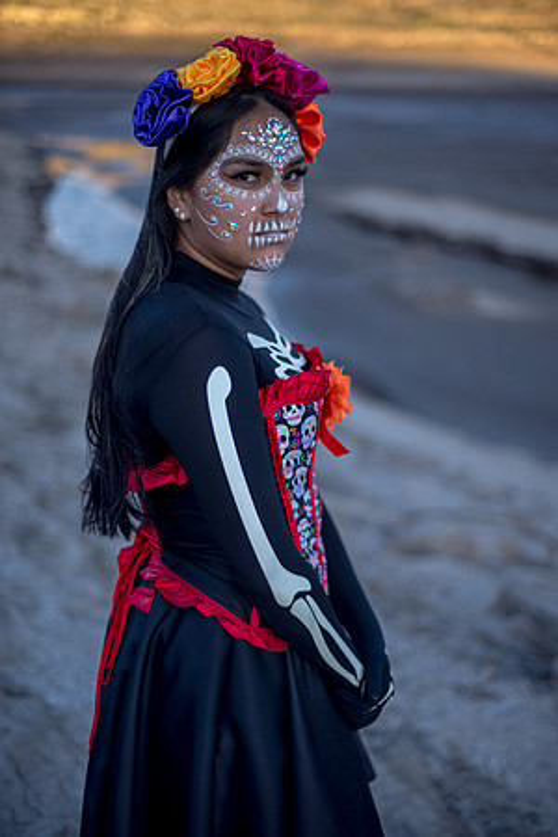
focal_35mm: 50
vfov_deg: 39.6
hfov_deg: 27.0
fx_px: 1162
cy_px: 418
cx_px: 279
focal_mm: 50
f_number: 1.8
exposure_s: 1/1600
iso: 100
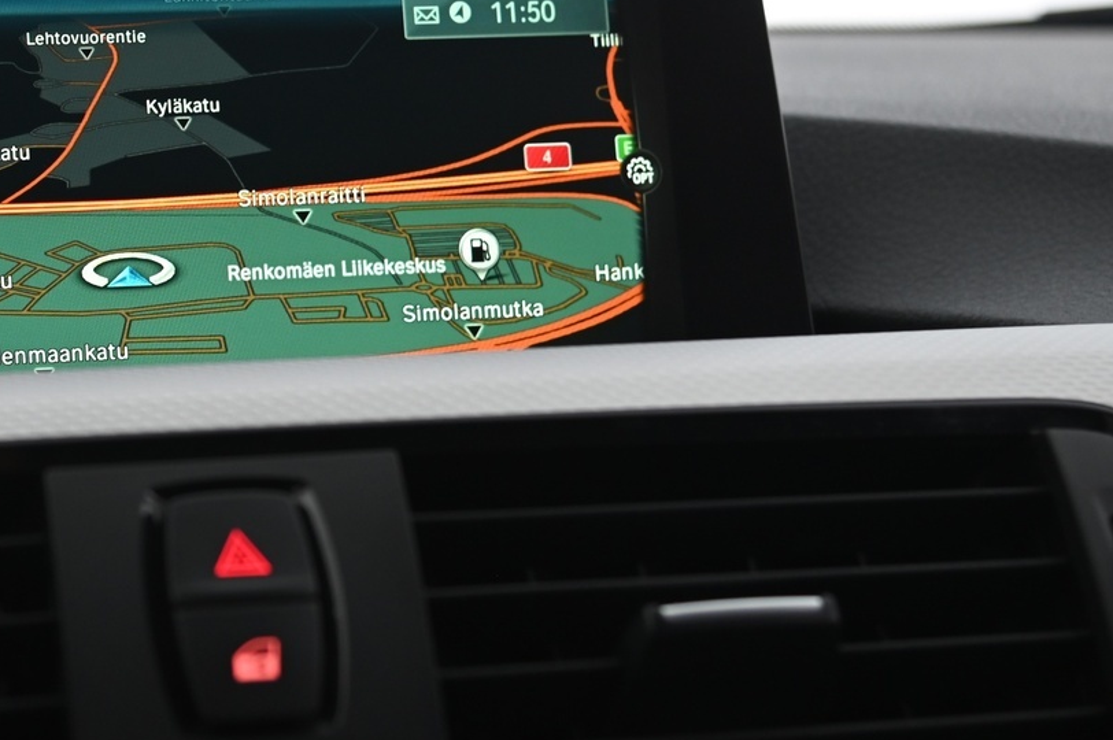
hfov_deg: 21.8
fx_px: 2842
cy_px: 358
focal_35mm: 92
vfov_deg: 14.8
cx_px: 188
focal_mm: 46
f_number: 4
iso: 1000
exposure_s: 1/15
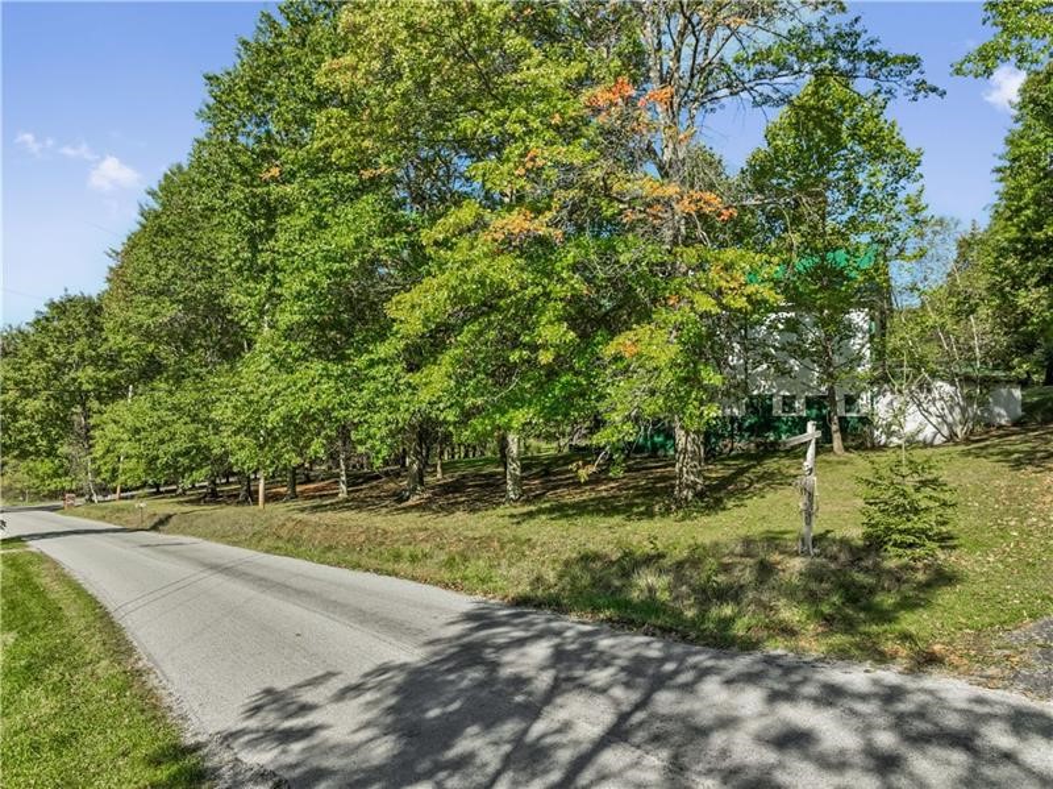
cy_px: 394
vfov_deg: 56.8
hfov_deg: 71.6
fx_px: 730
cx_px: 526
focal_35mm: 24
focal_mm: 12.29
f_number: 2.8
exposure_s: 1/1250
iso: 100
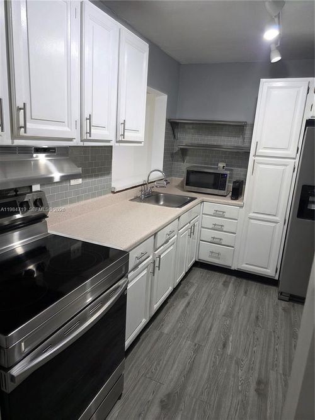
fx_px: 279
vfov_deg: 73.9
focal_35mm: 23
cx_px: 158
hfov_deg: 58.9
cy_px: 210
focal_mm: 6.3
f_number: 1.7
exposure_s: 1/120
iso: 400
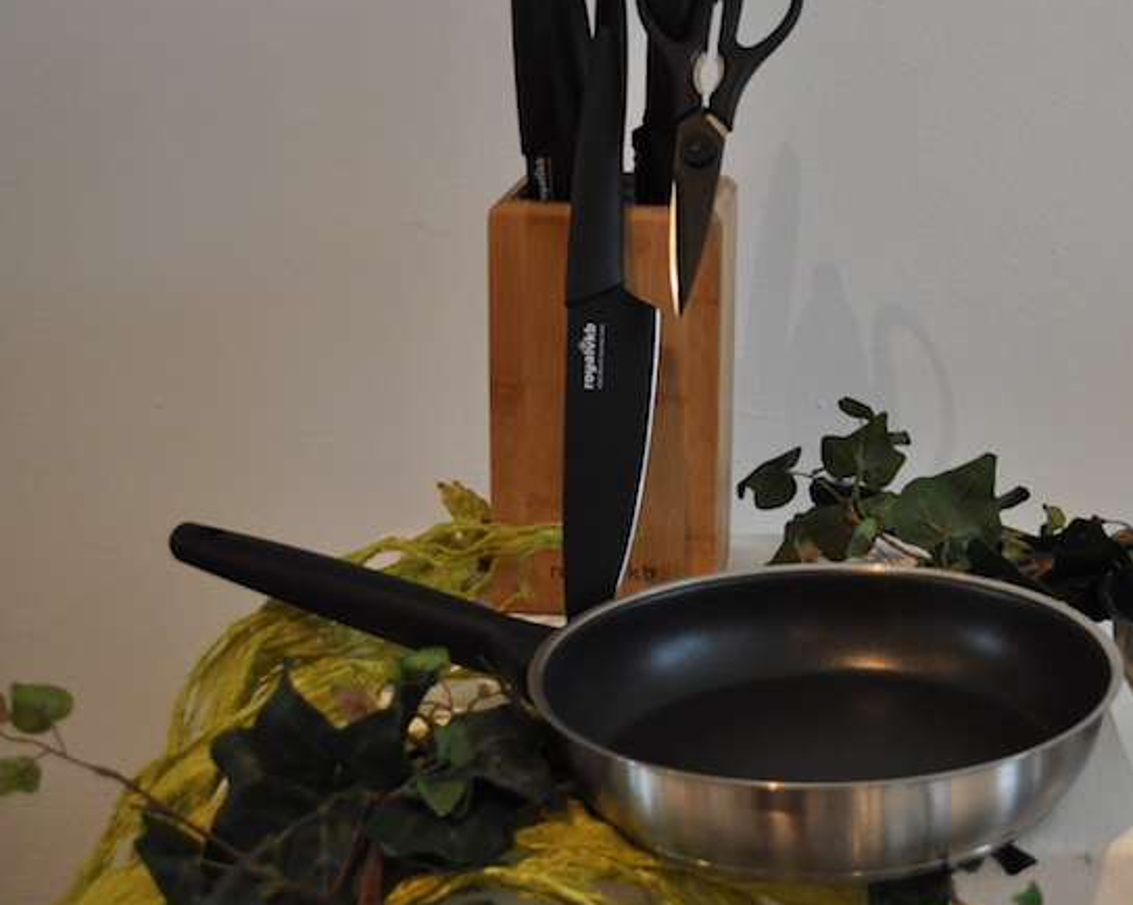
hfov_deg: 31.4
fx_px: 1911
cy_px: 384
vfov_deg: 26.6
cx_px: 1027
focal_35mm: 57
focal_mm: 22
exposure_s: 1/30
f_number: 4
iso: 900
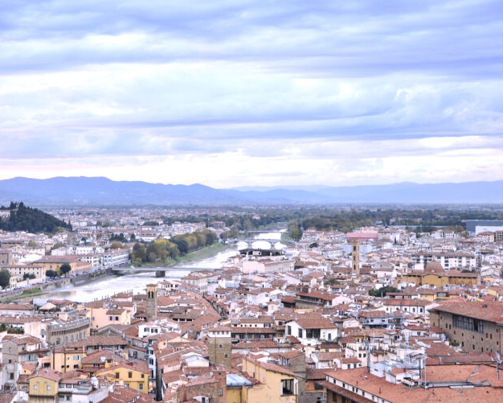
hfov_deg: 27.3
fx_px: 1027
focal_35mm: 69
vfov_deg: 22.2
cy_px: 178
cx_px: 152
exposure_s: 1/50
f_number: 4.2
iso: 100
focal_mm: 30
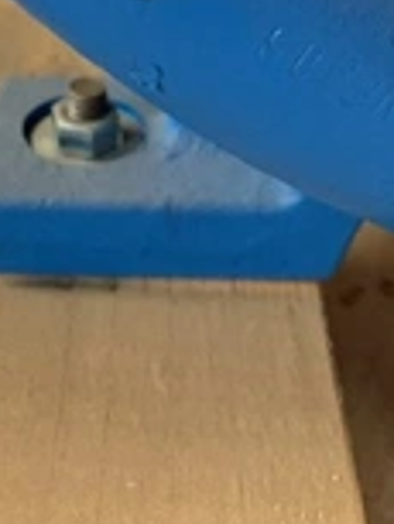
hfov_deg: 21.6
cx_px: 185
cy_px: -96
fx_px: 1031
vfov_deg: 25.7
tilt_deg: -17.8
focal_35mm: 68
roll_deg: -5.6
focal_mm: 4.25
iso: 500
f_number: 1.8
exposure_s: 1/30
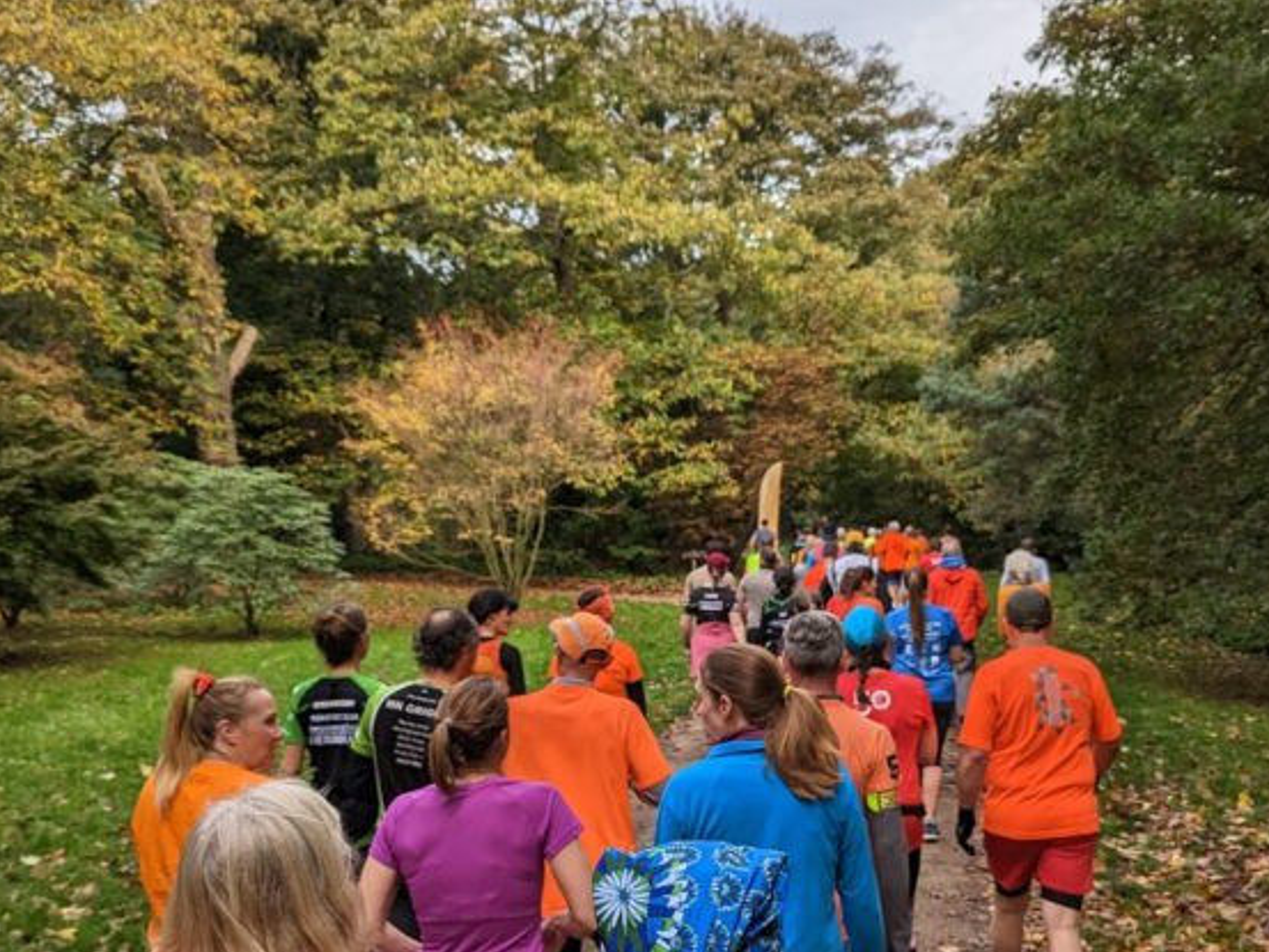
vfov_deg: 35.6
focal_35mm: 40
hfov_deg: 46.7
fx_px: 1467
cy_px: 649
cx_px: 715
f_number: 1.85
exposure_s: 1/558
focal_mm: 6.81
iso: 44
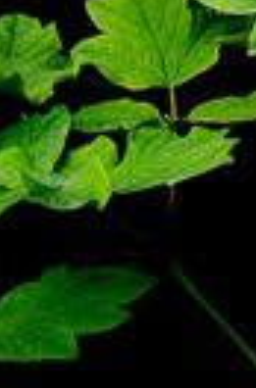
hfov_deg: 3.6
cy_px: -100
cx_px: 541
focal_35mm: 377
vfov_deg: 5.5
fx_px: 4053
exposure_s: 1/320
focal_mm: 62
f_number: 13
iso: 1000
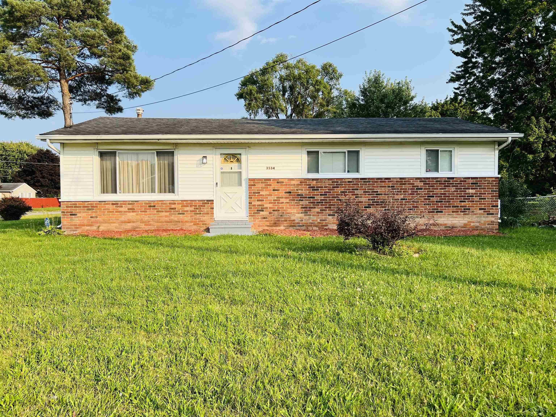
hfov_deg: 67.3
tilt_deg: -2.6
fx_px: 418
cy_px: 208
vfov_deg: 53.1
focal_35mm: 26
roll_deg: +0.0
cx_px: 278
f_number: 1.5
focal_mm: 5.7
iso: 50
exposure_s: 1/1869
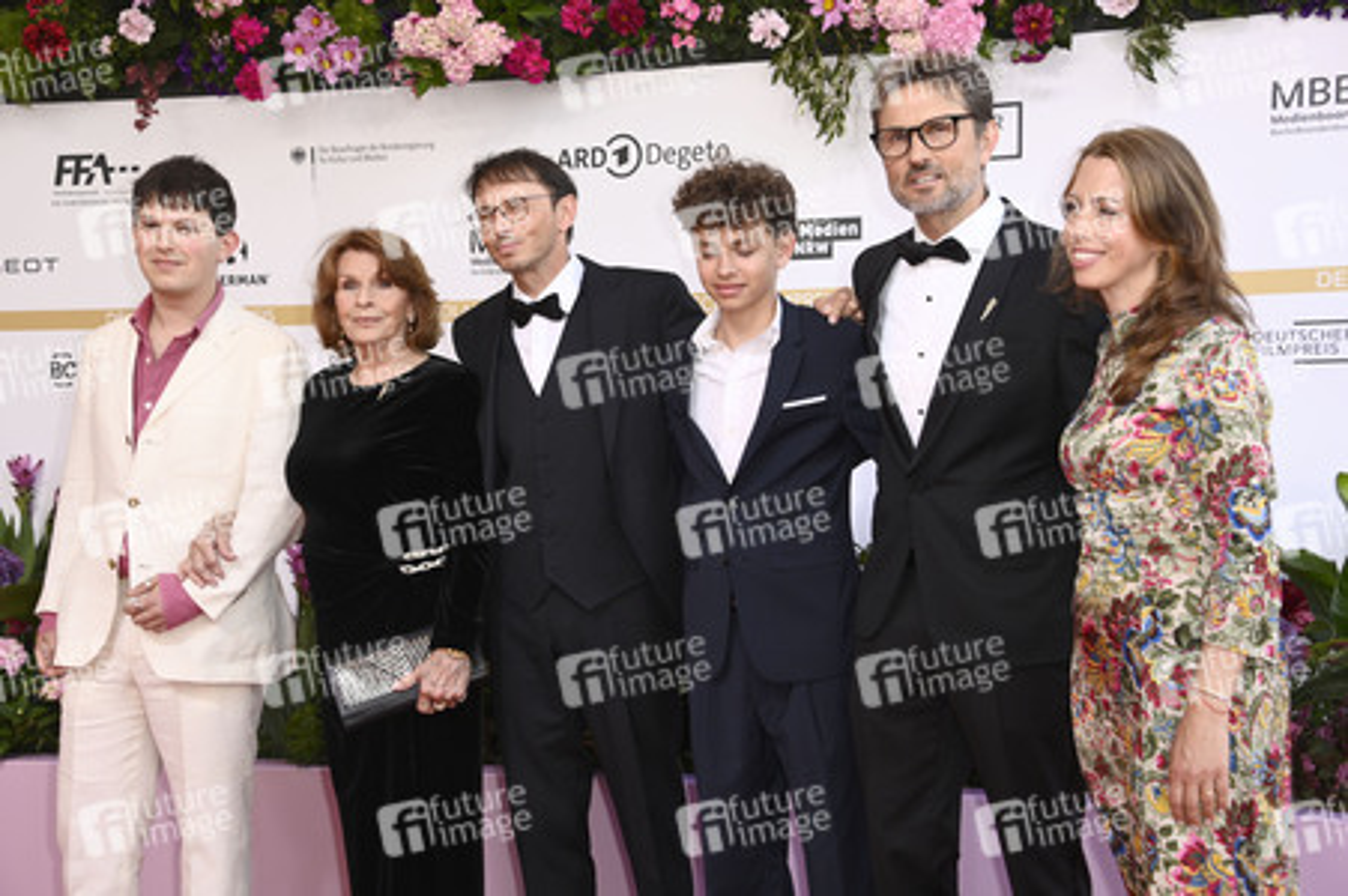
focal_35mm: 62
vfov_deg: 21.9
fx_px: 2320
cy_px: 448
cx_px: 674
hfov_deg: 32.4
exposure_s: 1/250
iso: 500
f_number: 6.3
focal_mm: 62
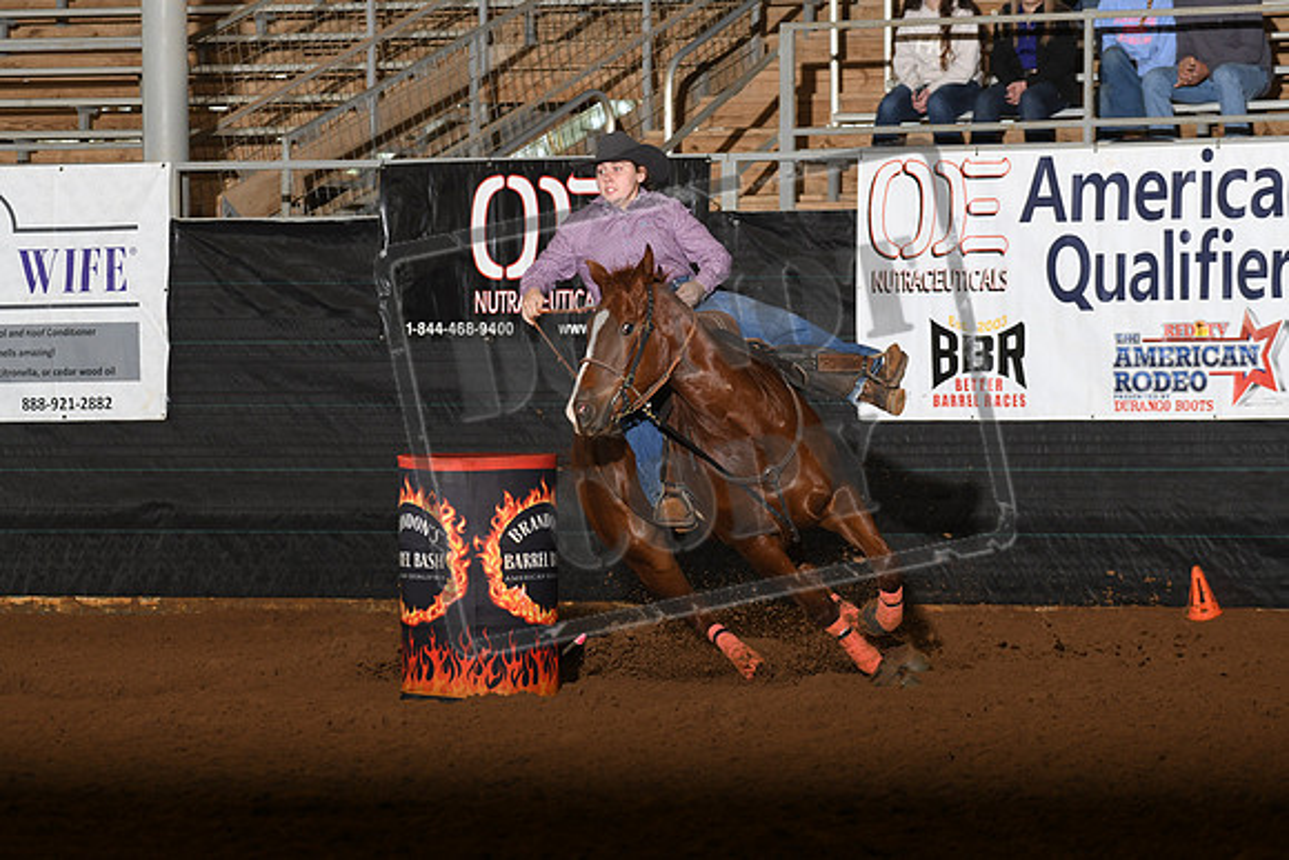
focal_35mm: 220
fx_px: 7879
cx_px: 644
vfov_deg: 6.2
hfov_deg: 9.4
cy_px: 430
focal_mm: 220
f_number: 6.3
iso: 800
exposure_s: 1/250
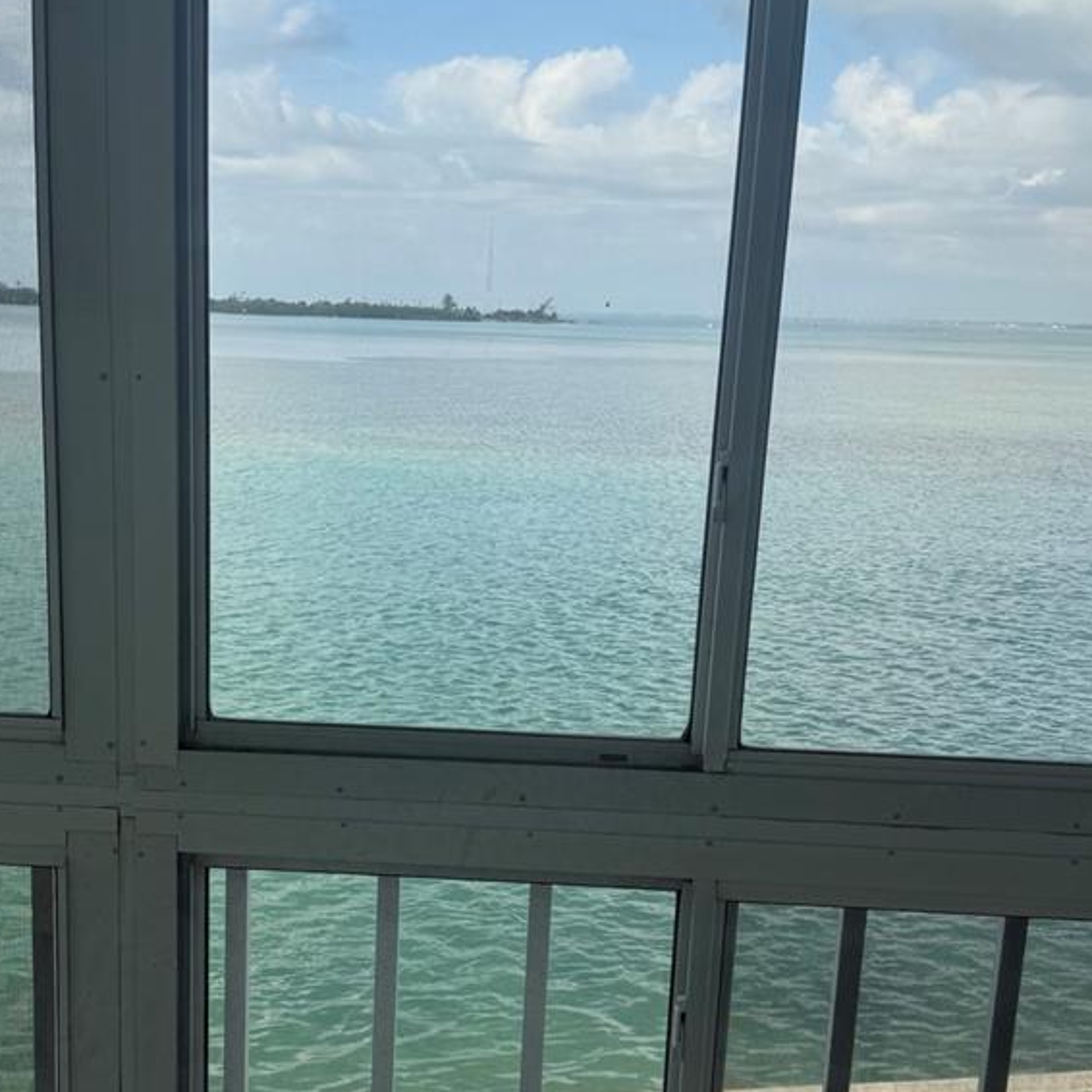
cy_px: 708
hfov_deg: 37.3
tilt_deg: -13.4
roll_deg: -1.4
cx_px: 407
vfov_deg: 37.2
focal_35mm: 45
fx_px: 1606
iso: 80
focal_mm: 6.76
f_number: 1.78
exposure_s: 1/3953
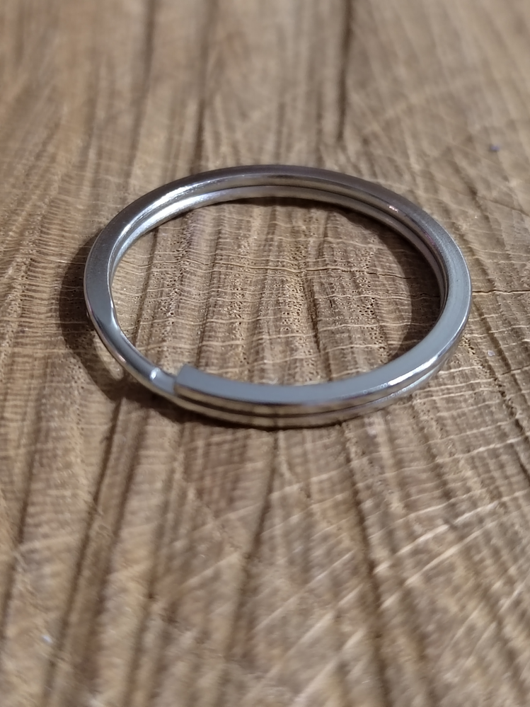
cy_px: 354
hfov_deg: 31.5
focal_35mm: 46
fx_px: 939
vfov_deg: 41.2
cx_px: 265
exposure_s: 1/33.3
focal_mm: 5.52
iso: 3425
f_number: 1.9
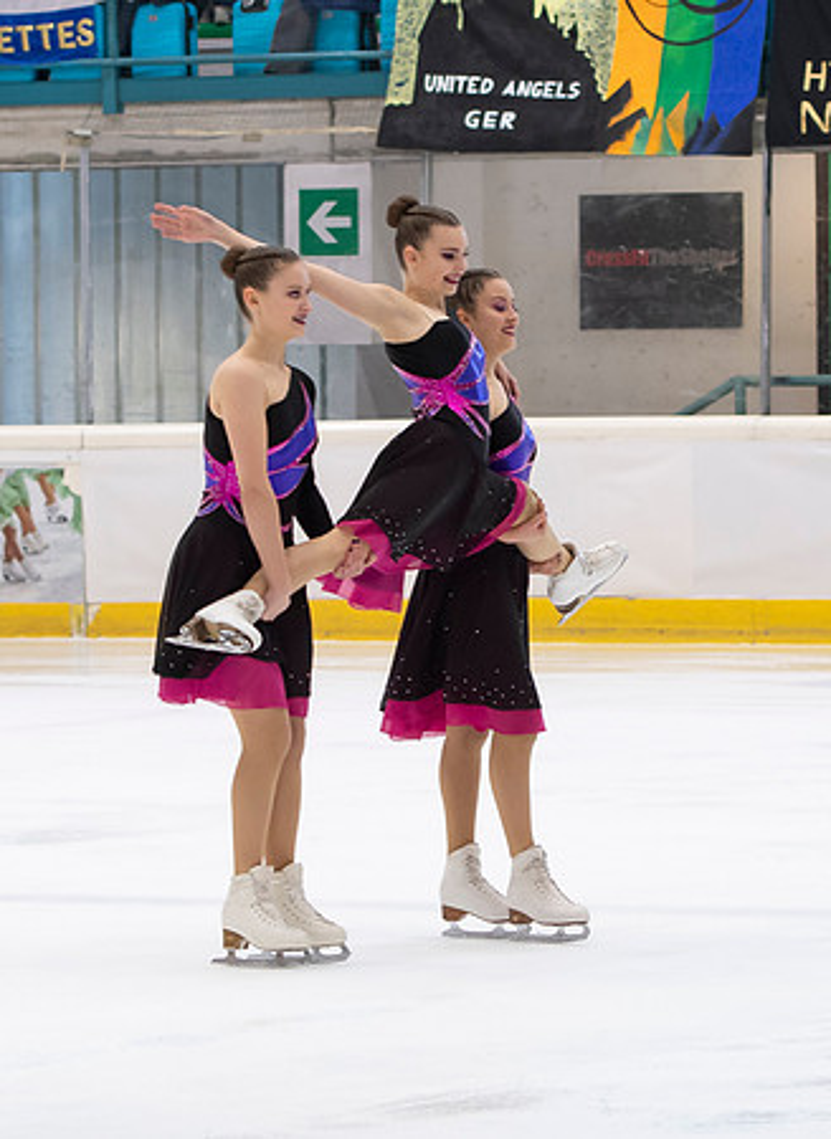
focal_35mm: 250
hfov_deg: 5.8
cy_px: 452
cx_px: 464
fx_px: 8167
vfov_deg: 8.0
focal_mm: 70
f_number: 3.5
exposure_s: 1/200
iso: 800
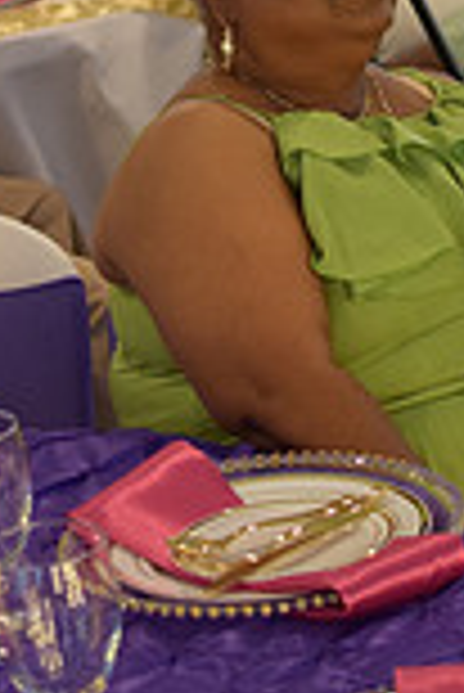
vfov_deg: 13.0
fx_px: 2960
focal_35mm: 153
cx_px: 356
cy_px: -158
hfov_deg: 8.9
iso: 2000
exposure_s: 1/100
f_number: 2.8
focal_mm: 35
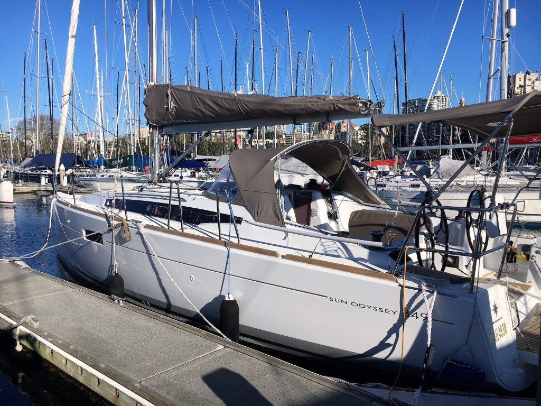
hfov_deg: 61.7
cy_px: 203
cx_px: 270
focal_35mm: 29
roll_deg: -0.6
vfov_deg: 48.2
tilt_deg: -4.2
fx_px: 453
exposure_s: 1/2481
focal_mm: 4.15
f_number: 2.2
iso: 25
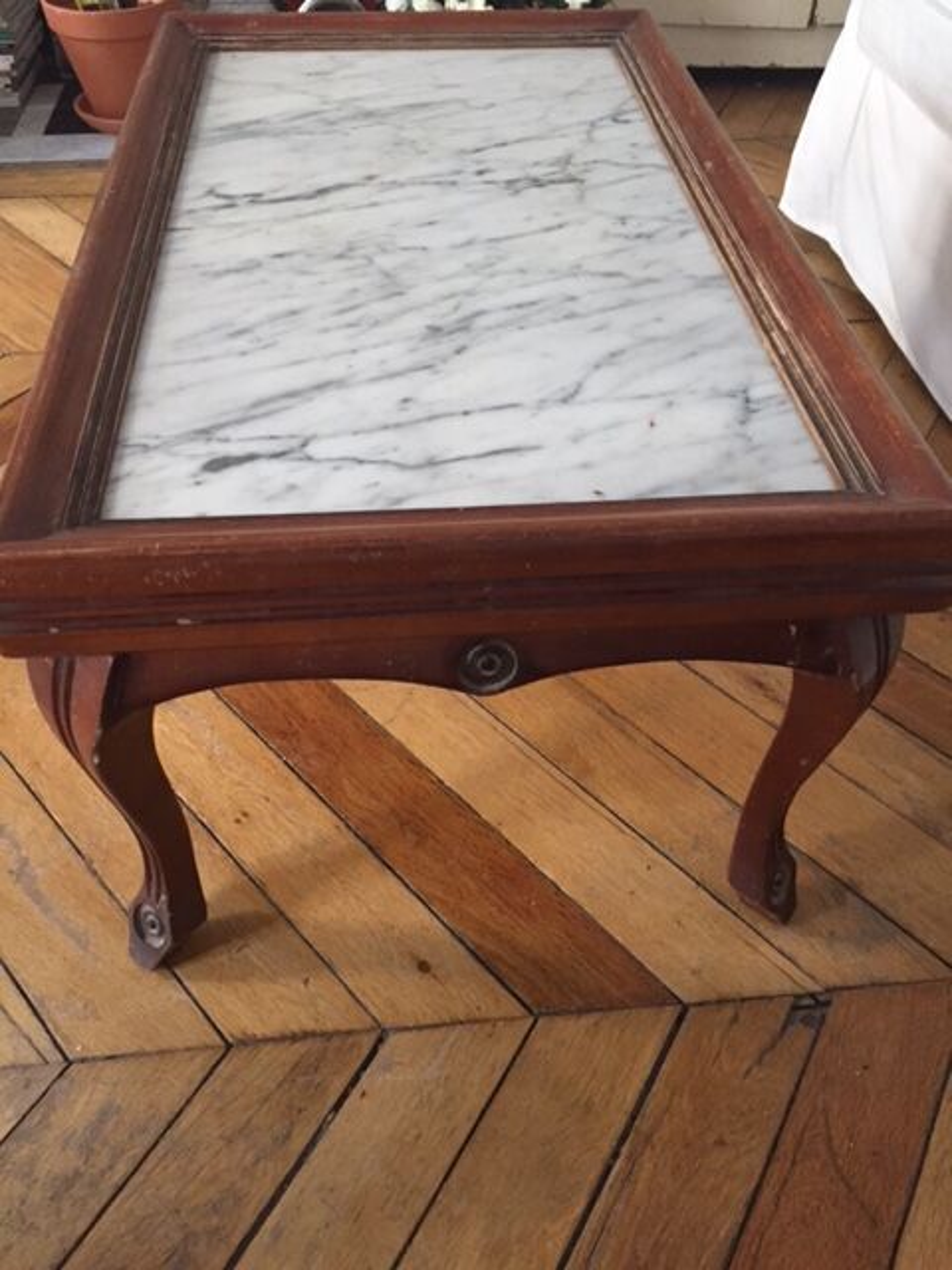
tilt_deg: -45.2
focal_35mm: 29
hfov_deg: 48.2
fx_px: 1063
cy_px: 635
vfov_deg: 61.7
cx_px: 476
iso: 250
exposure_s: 1/20
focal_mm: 4.15
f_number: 2.2
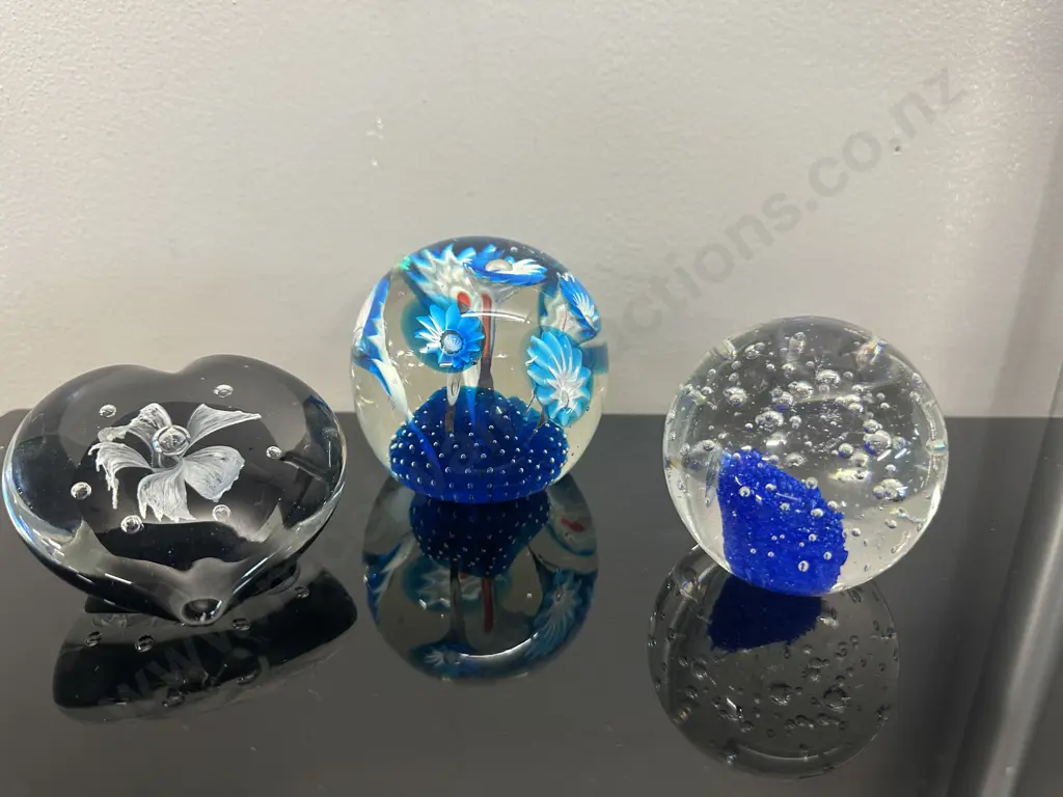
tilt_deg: -22.1
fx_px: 737
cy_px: 398
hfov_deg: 71.6
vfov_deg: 56.8
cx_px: 532
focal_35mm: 24
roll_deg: -1.0
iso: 200
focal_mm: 6.86
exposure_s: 1/50
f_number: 1.78
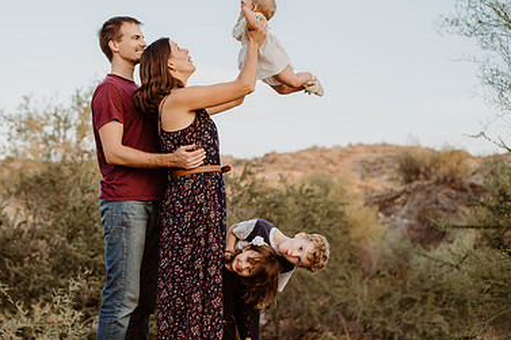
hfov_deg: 26.1
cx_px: 138
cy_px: 165
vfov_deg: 17.7
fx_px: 1092
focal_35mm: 77
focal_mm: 50
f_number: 2.8
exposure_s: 1/250
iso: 200
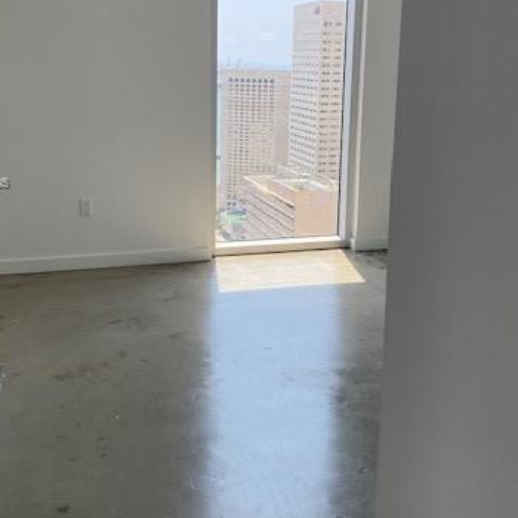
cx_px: 272
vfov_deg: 39.7
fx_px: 711
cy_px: 184
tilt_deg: -6.7
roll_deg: -2.5
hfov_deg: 40.0
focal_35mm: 42
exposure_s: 1/289
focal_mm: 4.25
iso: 32
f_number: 1.8
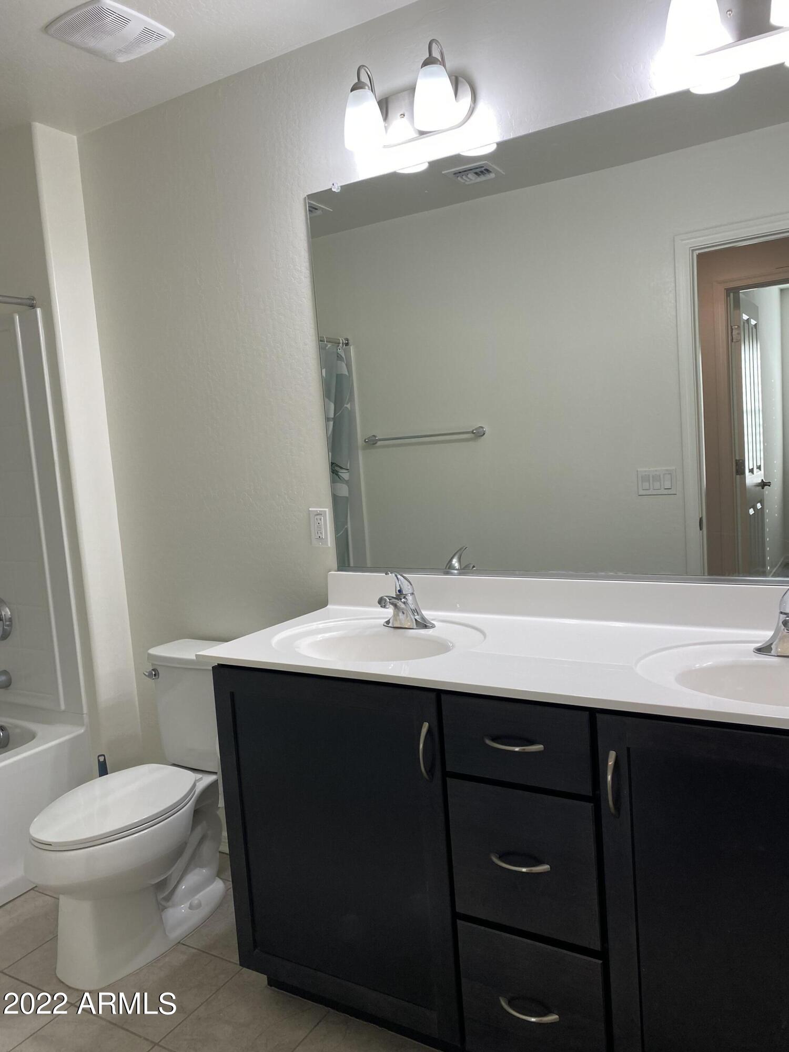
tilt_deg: -4.1
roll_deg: +4.3
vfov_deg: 67.3
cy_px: 526
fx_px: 790
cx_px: 394
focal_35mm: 26
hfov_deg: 53.1
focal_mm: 4.25
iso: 64
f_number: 1.8
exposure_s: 1/120
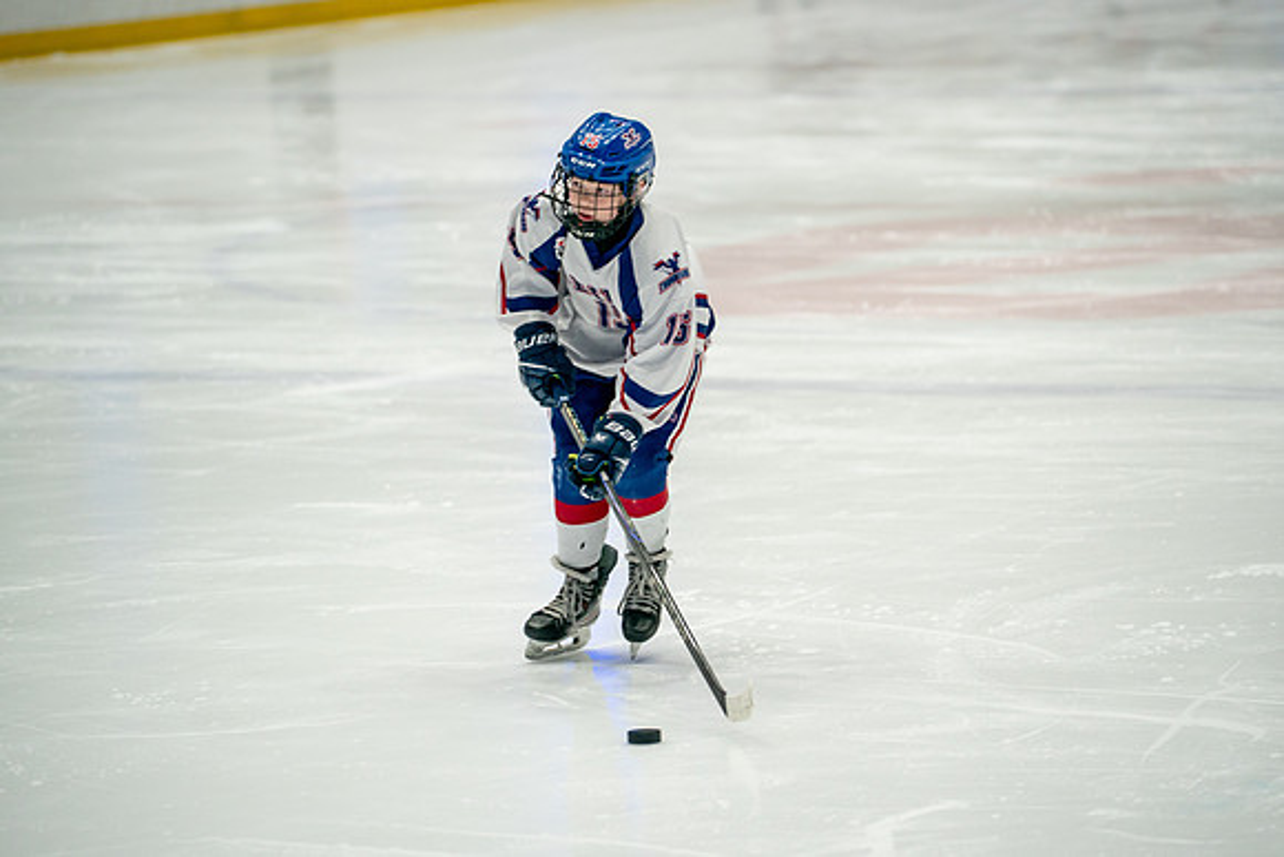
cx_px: 693
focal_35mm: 199
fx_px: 7104
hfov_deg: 10.3
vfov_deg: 6.9
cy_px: 390
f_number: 2.8
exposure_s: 1/800
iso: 1600
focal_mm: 150
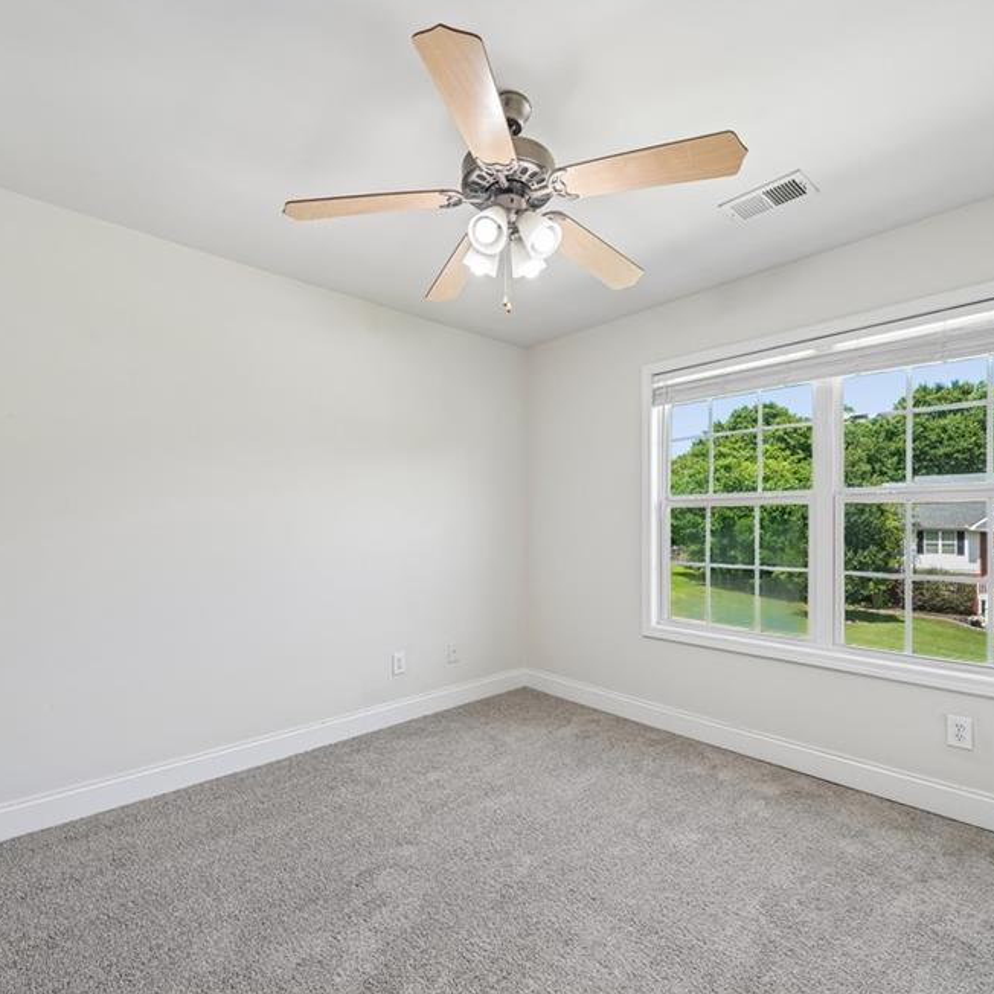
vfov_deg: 87.4
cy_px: 505
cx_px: 505
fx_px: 520
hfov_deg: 87.4
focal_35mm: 16
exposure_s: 1/30
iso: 320
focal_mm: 12
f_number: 8
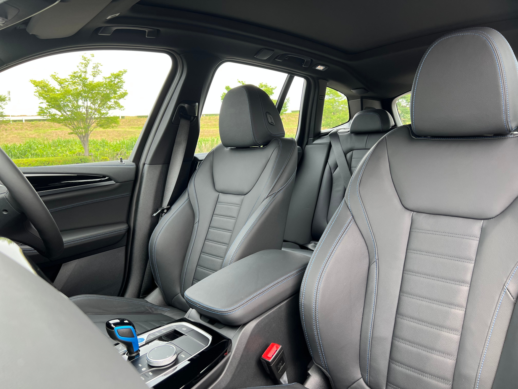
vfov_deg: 53.1
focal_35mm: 26
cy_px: 194
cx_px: 259
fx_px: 389
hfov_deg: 67.3
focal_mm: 5.7
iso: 40
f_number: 1.5
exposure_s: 1/261
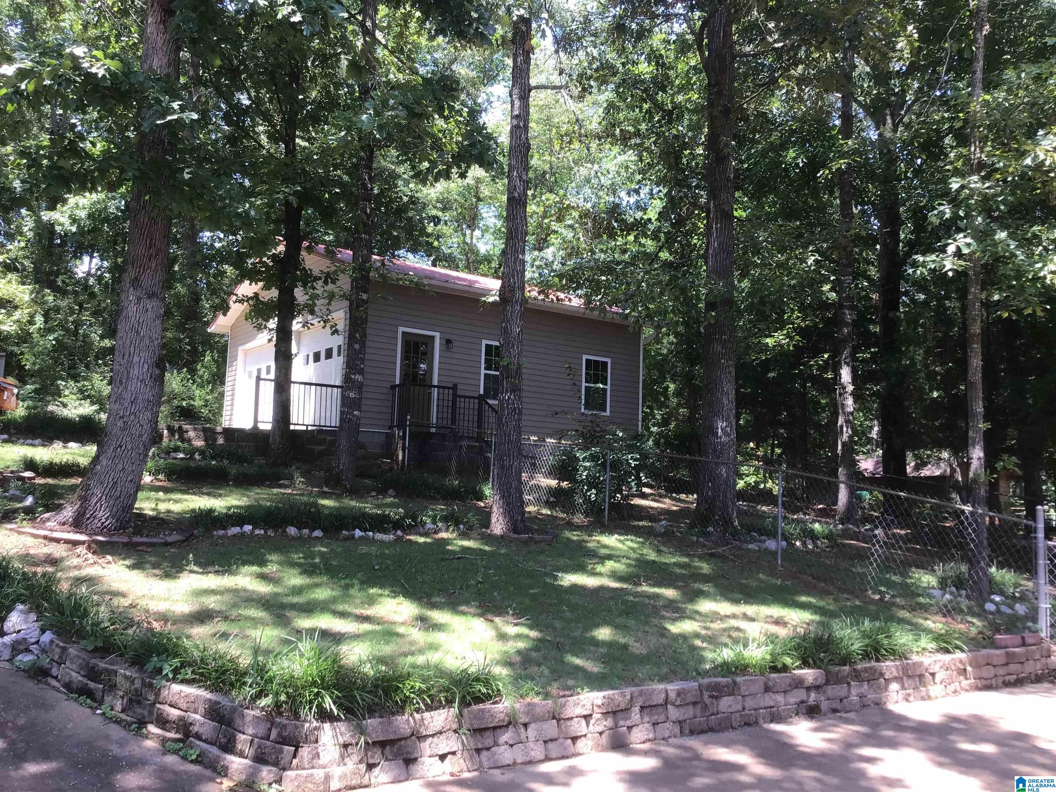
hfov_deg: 58.4
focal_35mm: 31
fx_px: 946
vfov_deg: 45.4
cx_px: 528
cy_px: 396
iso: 25
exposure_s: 1/120
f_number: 2.4
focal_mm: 3.3
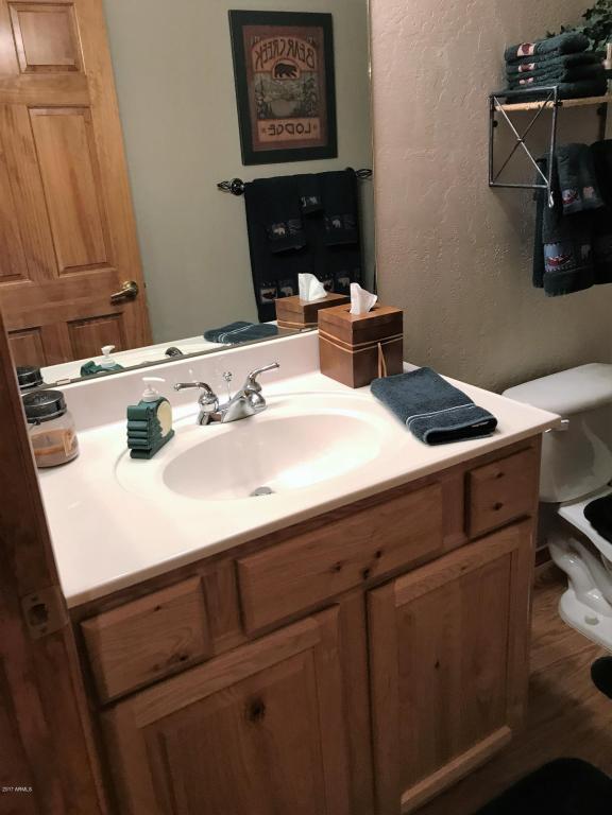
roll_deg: +3.4
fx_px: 660
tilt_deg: -20.1
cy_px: 408
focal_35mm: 28
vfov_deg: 63.4
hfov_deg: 49.7
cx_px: 306
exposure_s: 1/24
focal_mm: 3.99
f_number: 1.8
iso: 40
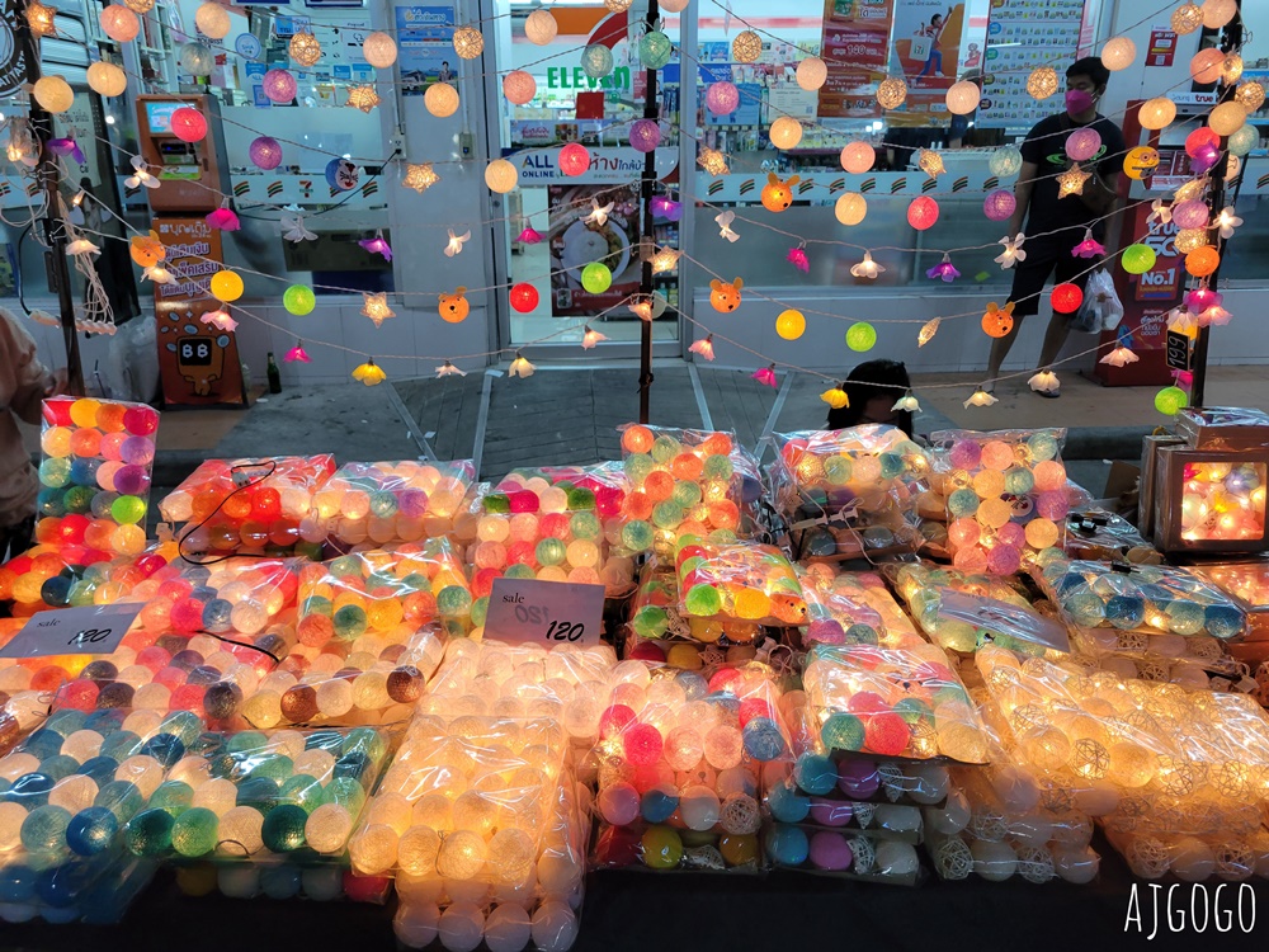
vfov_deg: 53.1
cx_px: 634
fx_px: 953
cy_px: 476
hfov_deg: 67.3
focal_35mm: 26
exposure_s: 1/100
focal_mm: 5.4
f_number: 1.8
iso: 160
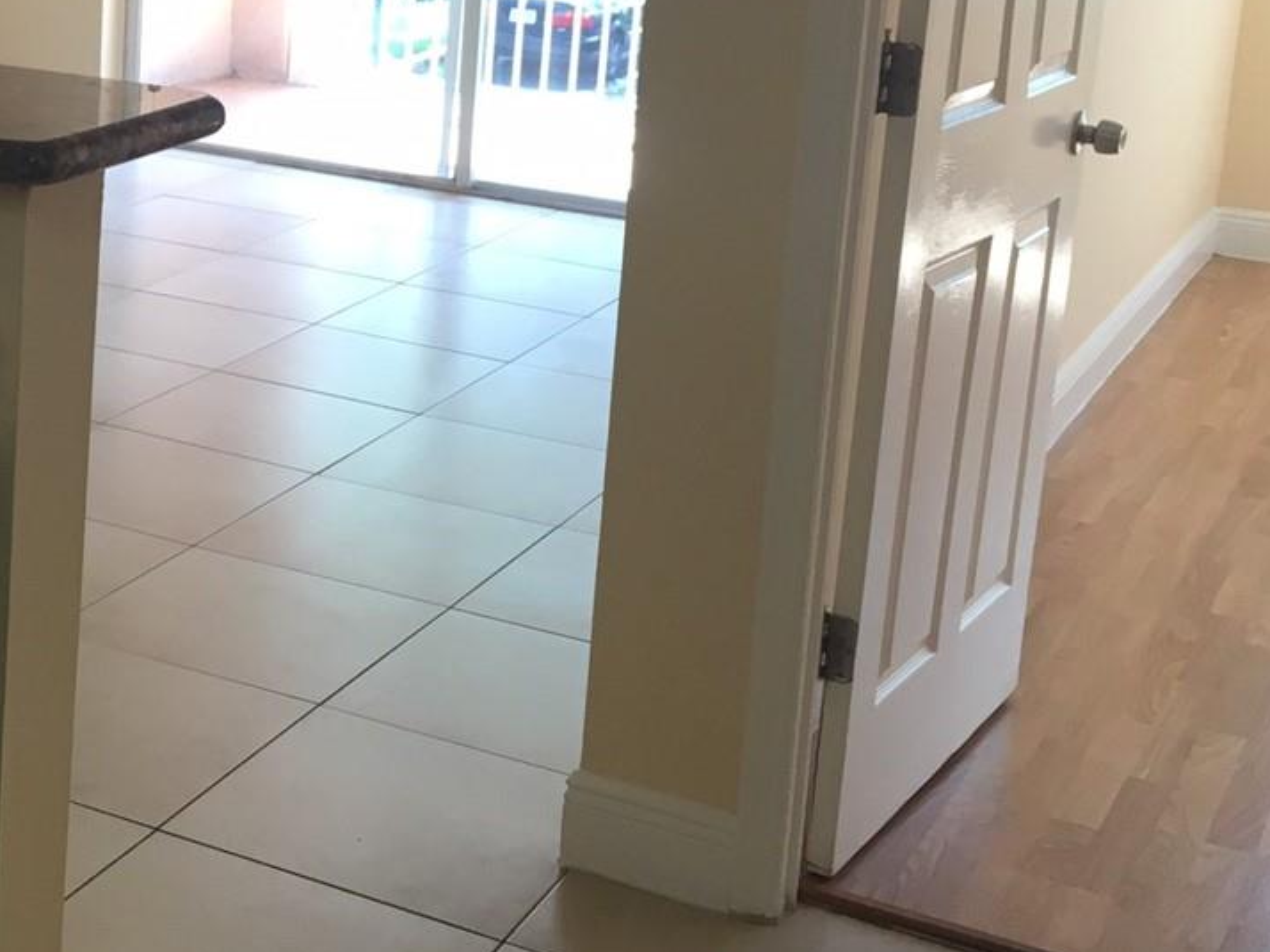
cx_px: -4
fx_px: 2384
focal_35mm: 65
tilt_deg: -8.7
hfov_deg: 28.0
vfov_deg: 22.3
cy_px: 192
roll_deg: -3.0
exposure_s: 1/40
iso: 32
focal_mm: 4.15
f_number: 2.2
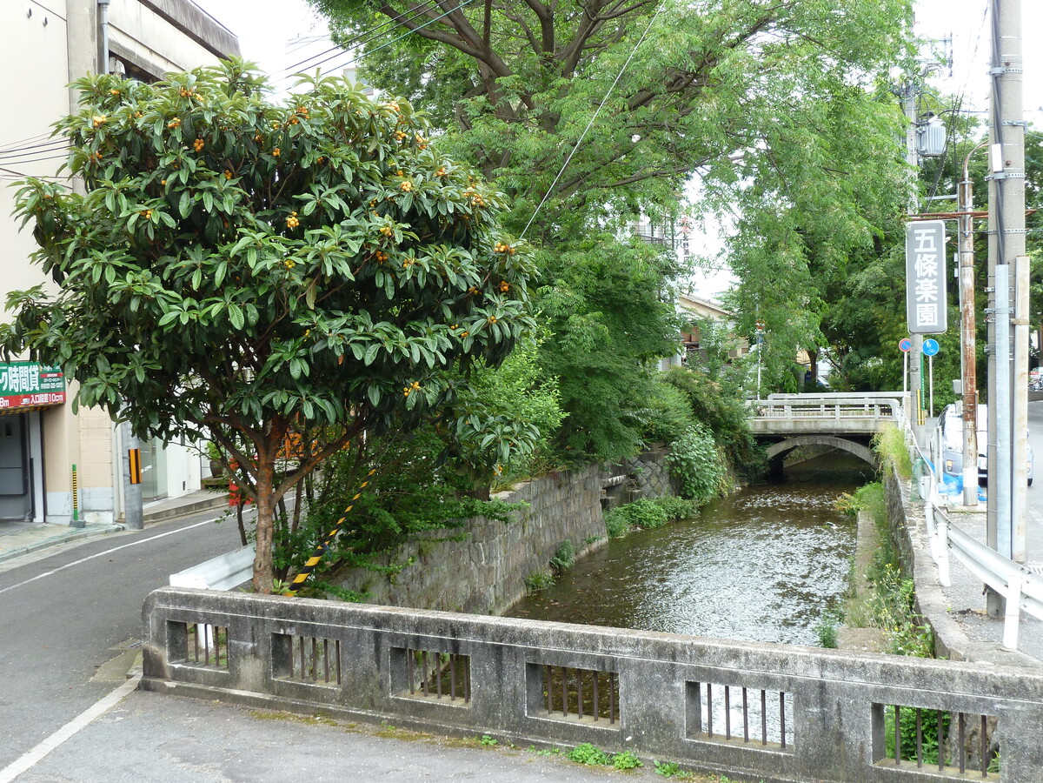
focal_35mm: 48
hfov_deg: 39.7
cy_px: 392
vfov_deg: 30.3
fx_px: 1446
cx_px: 522
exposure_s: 1/60
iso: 80
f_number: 3.8
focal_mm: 7.9
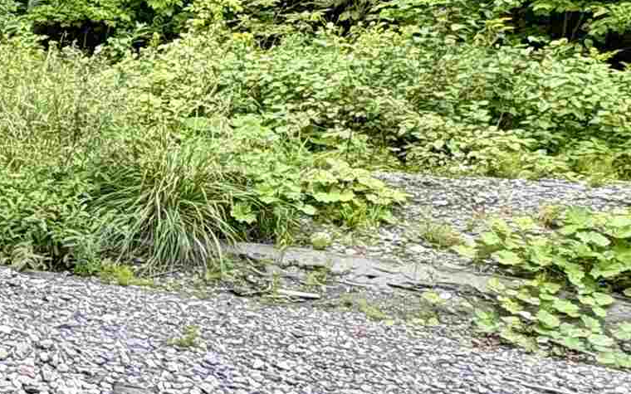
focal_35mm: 60
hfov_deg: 22.4
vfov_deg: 21.6
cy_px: 206
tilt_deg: -10.7
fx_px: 1032
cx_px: -471
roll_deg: -3.7
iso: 40
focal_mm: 2.22
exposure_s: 1/108
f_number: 2.2
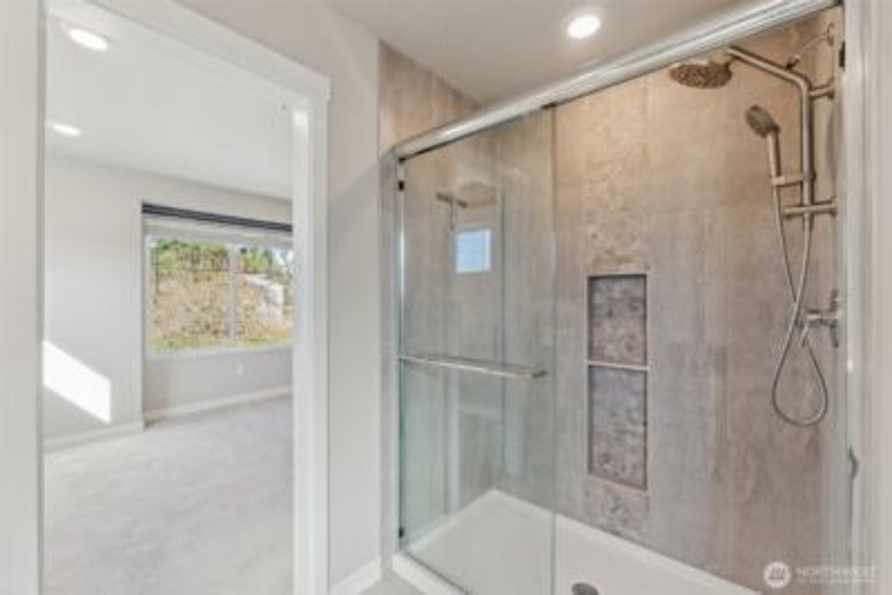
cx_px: 446
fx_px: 372
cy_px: 298
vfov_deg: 77.4
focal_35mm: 15
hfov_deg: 100.4
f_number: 9
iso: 250
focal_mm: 10
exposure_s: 1/15
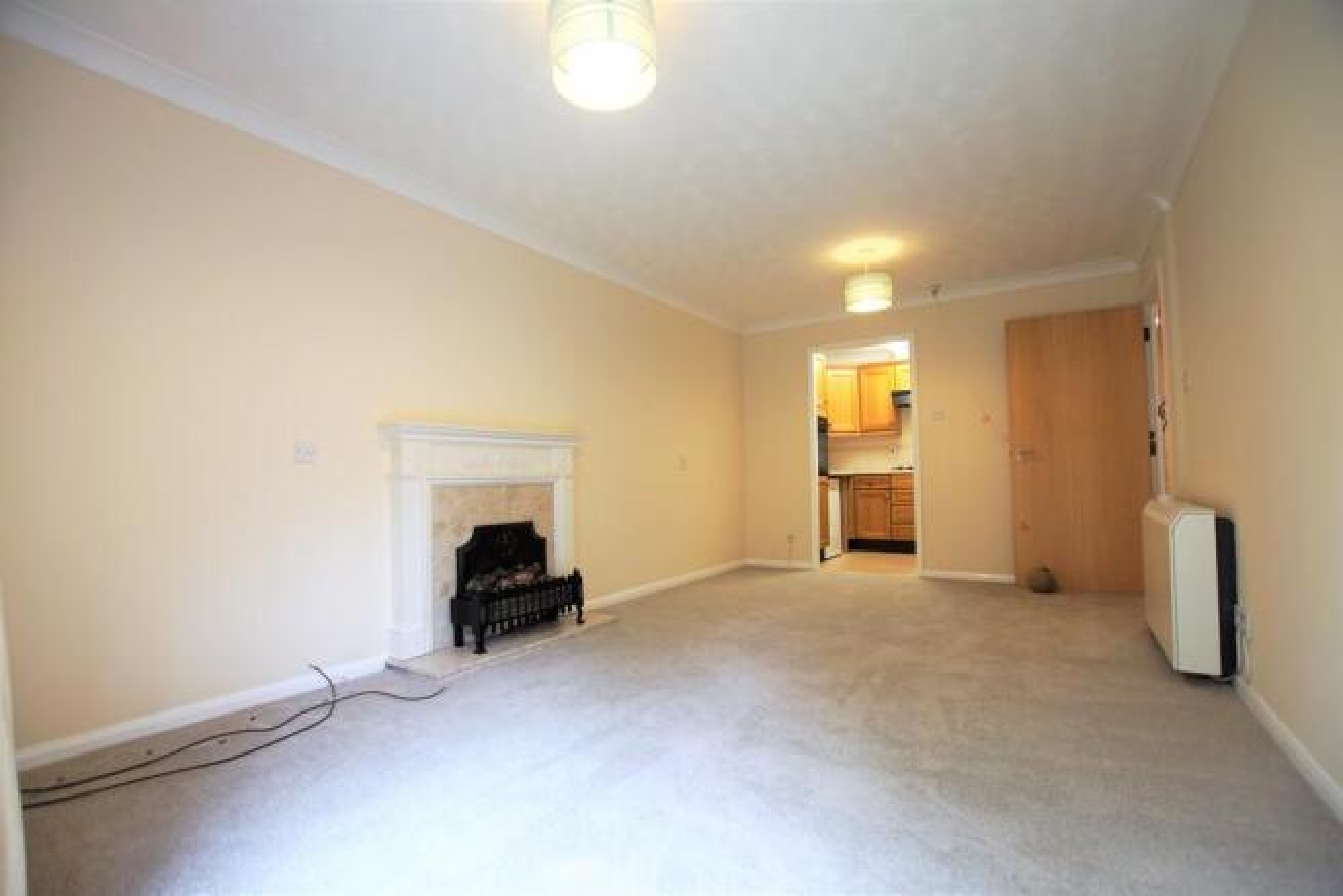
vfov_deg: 77.4
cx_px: 672
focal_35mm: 15
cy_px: 448
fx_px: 560
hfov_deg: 100.4
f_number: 3.5
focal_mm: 10
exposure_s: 1/40
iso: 250
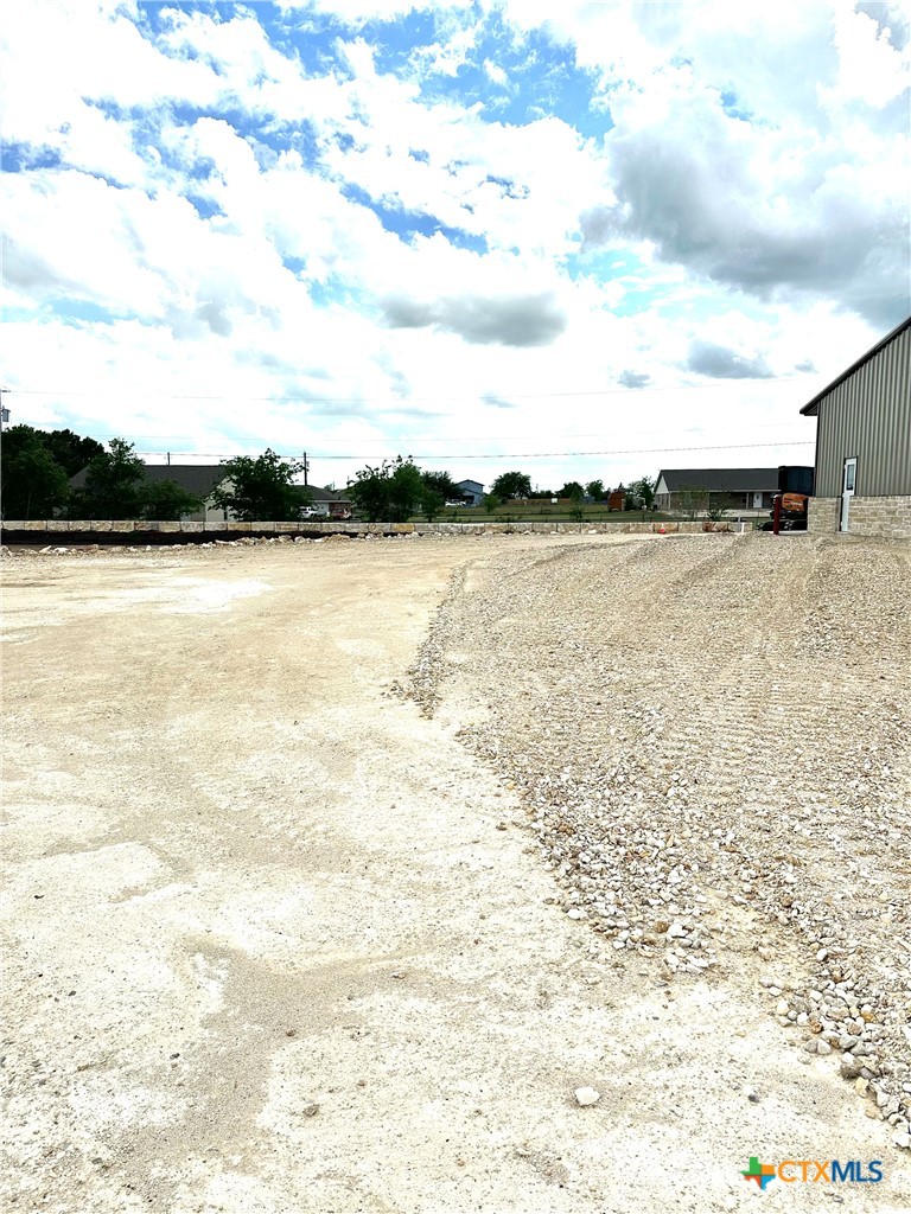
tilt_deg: -6.9
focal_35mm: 24
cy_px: 607
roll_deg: -0.4
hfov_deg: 56.8
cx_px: 456
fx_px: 842
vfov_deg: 71.6
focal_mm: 6.86
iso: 80
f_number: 1.78
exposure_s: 1/8929
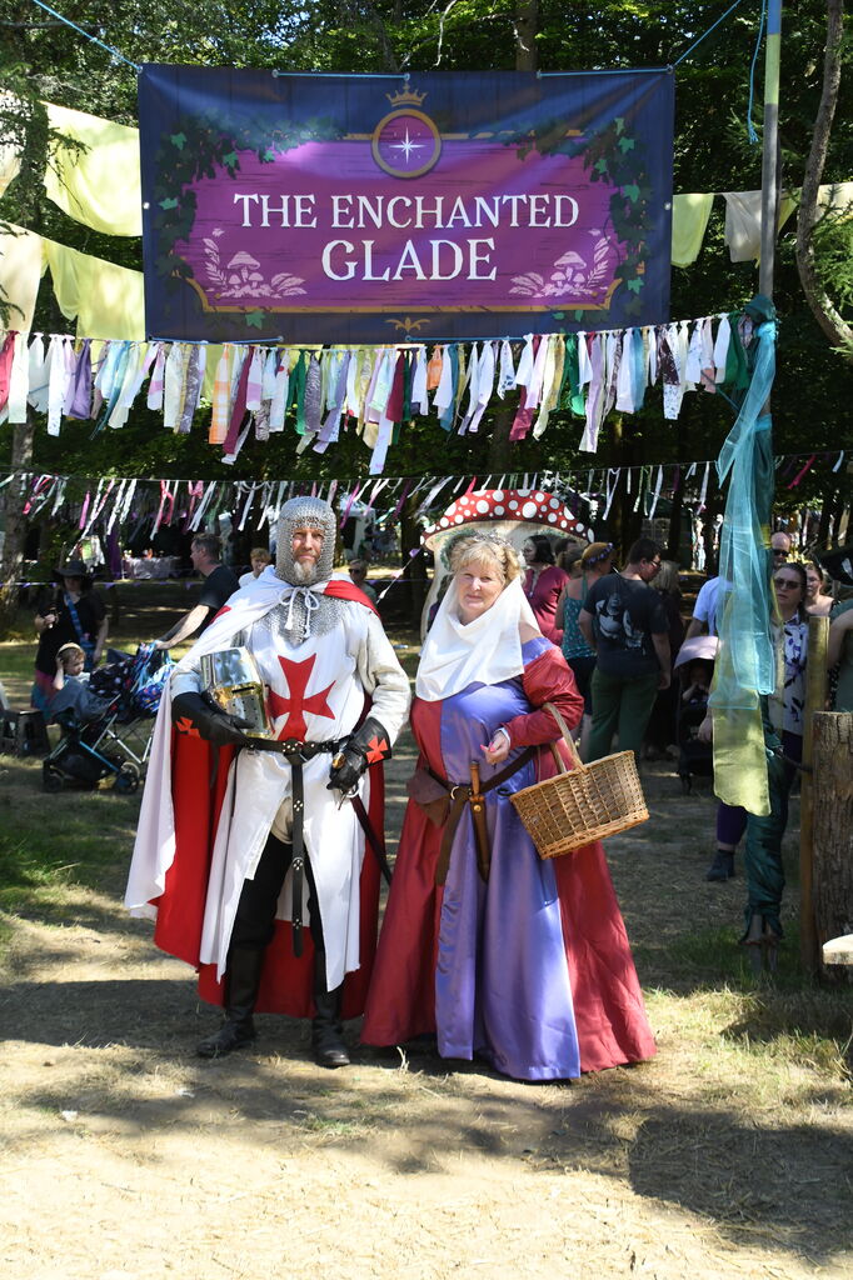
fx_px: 1707
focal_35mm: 48
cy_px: 640
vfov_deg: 41.1
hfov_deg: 28.1
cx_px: 426
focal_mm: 32
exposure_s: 1/1250
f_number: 4
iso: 640
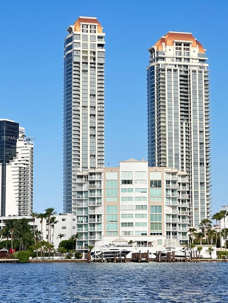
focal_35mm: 99
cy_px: 139
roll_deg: -1.3
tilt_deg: +7.0
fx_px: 869
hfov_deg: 14.9
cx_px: 121
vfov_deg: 19.8
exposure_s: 1/288
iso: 32
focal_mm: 9
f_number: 2.8
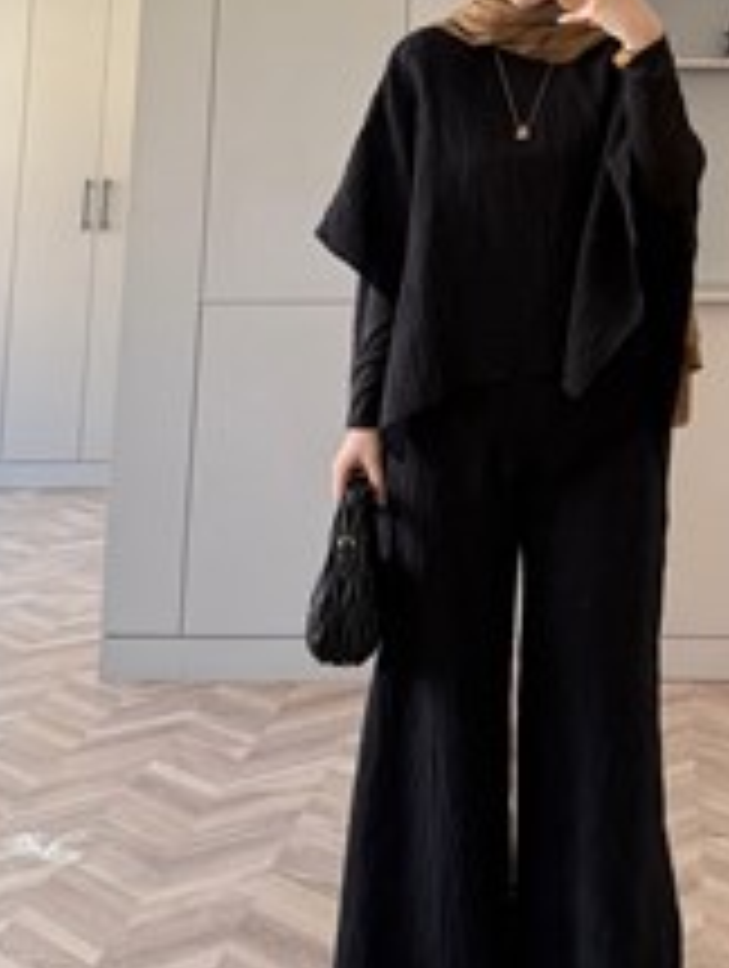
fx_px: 1288
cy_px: 277
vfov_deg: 40.3
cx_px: 531
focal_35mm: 46
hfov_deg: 31.1
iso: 100
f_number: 1.78
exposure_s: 1/121
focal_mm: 6.76
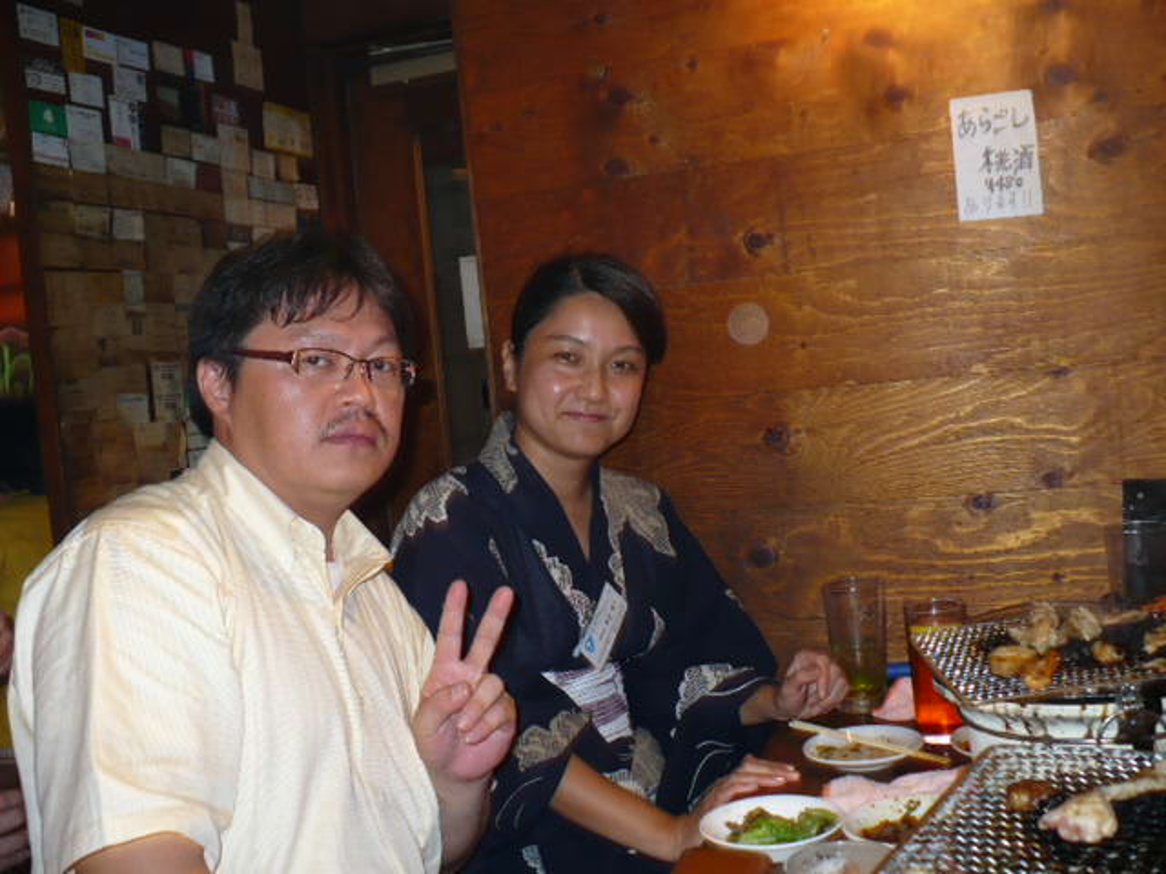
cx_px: 583
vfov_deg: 38.7
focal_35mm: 37
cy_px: 437
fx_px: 1246
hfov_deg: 50.1
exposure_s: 1/30
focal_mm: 6.1
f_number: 2.8
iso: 100
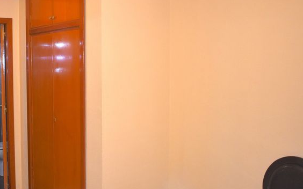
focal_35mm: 46
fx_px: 380
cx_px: 76
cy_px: 94
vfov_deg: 28.0
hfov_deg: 42.2
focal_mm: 18
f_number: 3.5
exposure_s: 1/160
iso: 800
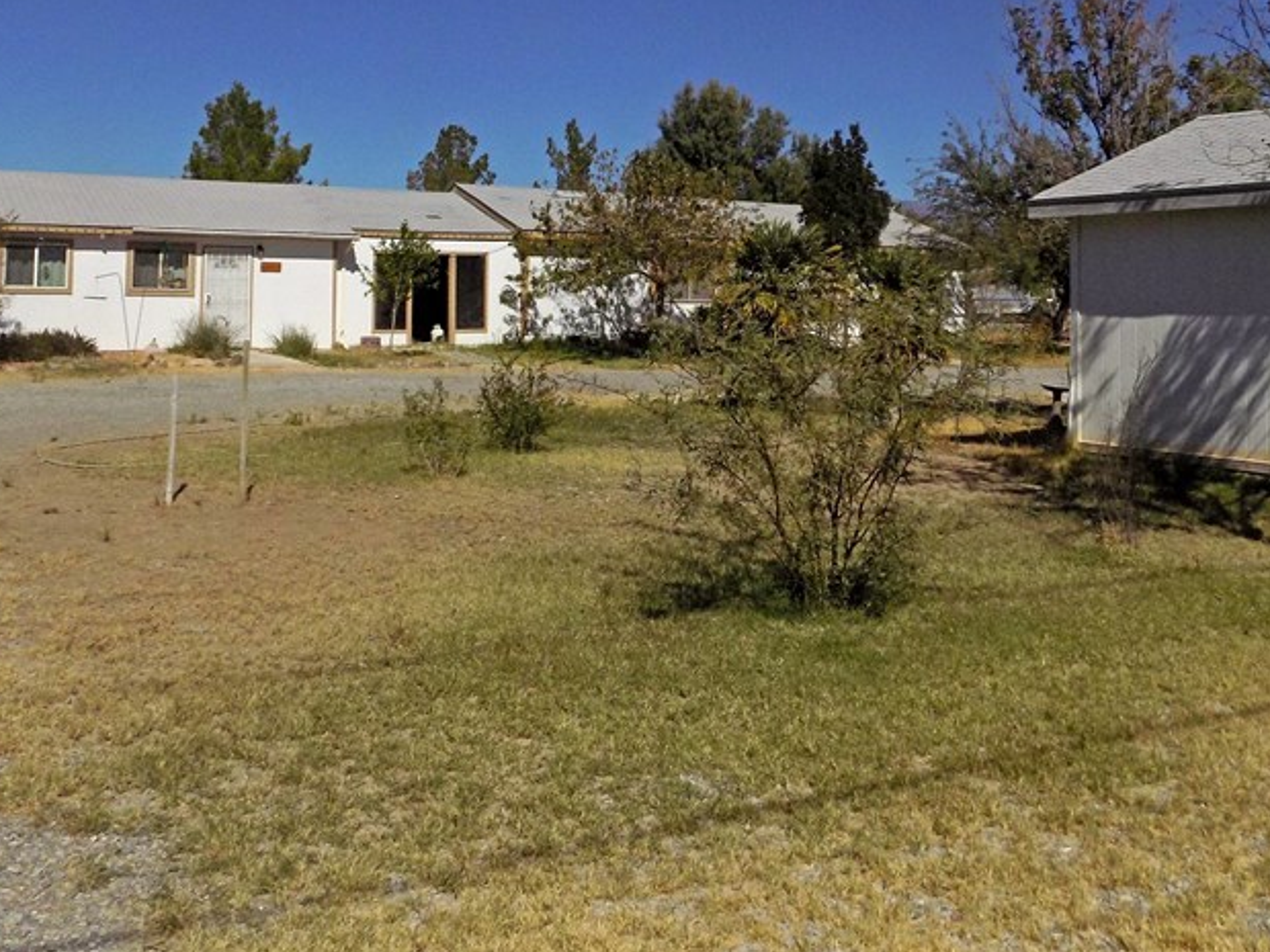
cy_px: 209
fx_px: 1394
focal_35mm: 38
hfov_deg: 49.0
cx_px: 625
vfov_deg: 36.6
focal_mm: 4
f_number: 9.9
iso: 80
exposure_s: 1/800
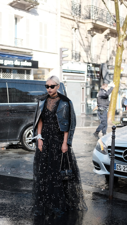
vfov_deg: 30.9
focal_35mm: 68
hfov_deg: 17.7
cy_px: 130
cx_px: 54
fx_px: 407
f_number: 2
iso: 640
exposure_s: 1/4000
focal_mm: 35
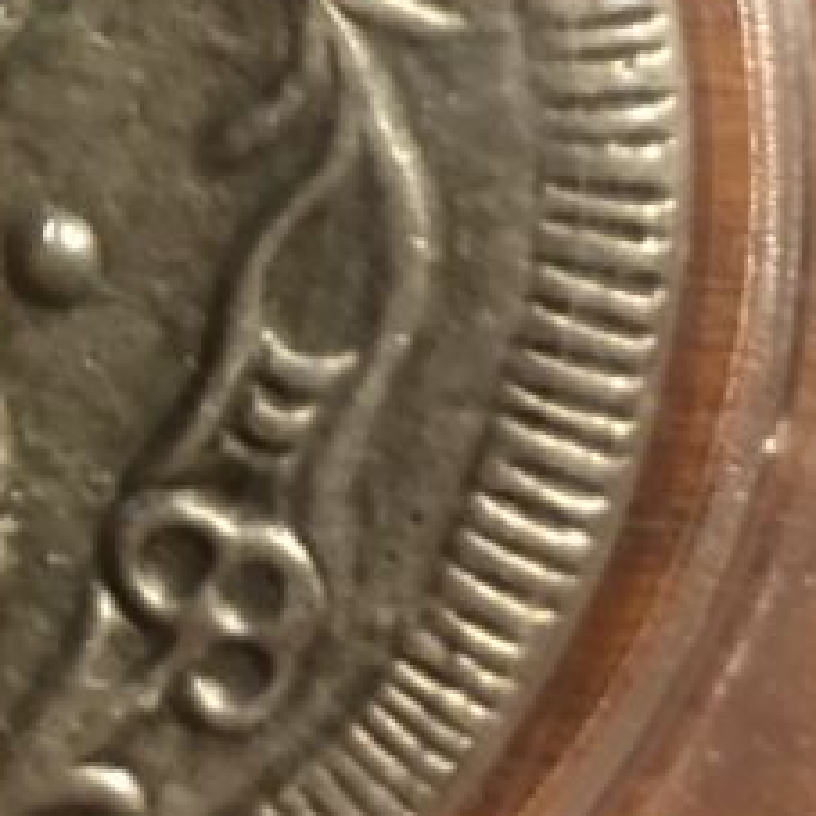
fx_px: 3014
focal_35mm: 113
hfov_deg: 14.4
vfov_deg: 15.3
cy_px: 133
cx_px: -406
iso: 80
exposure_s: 1/10
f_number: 2.2
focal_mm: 4.15
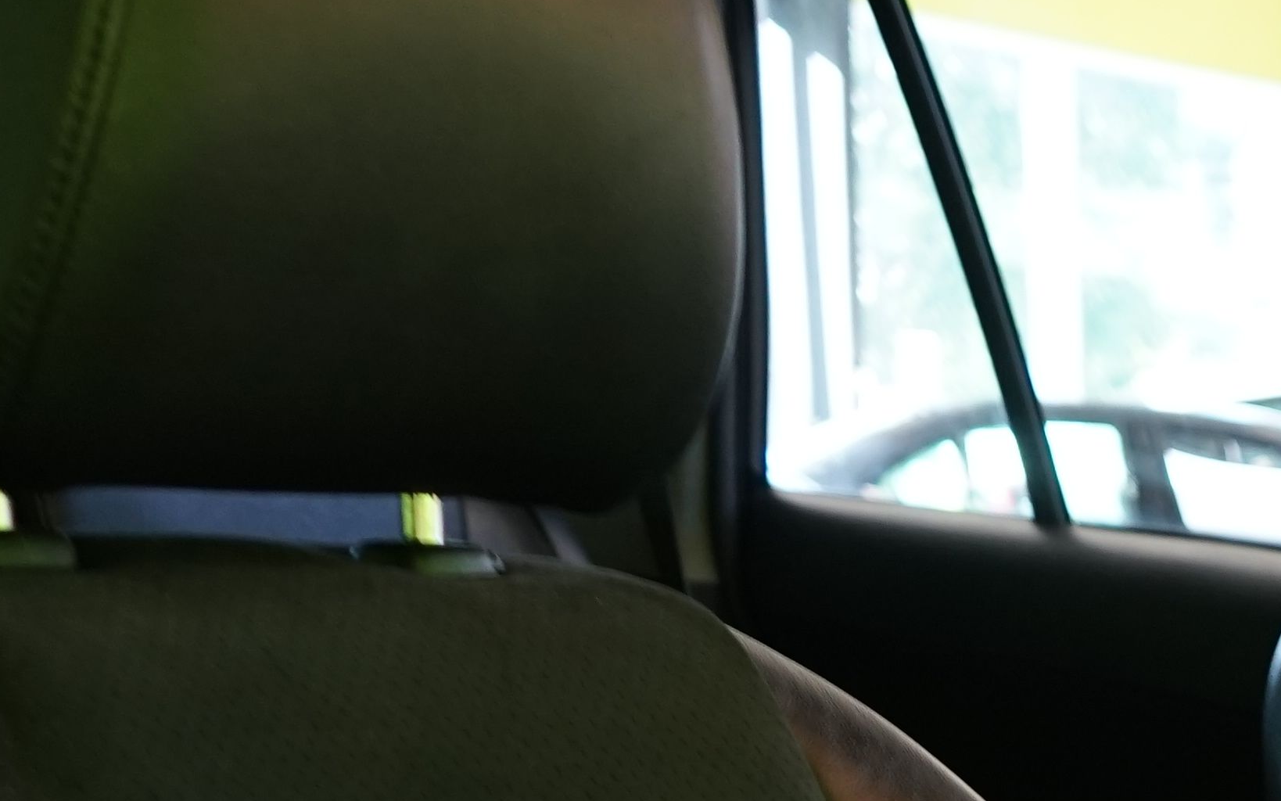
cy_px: 1510
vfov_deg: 10.8
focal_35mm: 112
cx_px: 2040
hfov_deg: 16.6
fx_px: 3910
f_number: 4.5
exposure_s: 1/10
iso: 800
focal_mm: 30
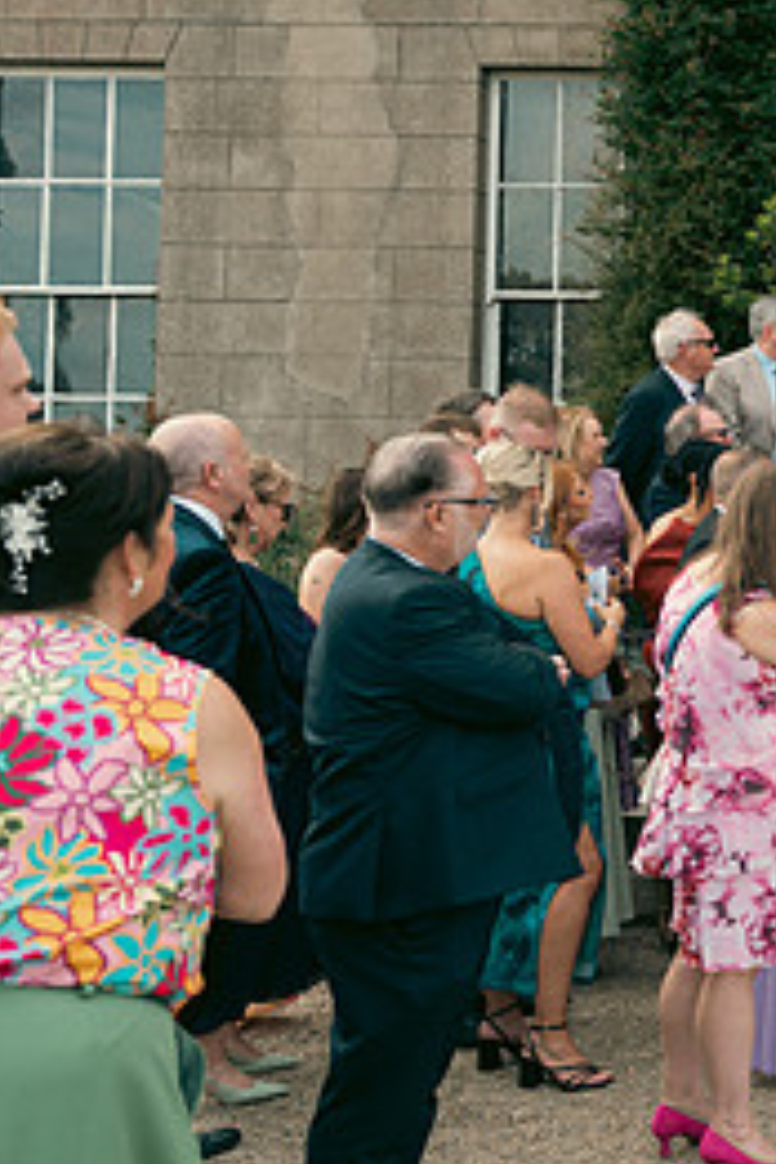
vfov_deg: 33.3
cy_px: 462
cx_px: 1284
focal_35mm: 60
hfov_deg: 18.8
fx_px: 1940
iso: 160
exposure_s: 1/640
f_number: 3.5
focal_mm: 27
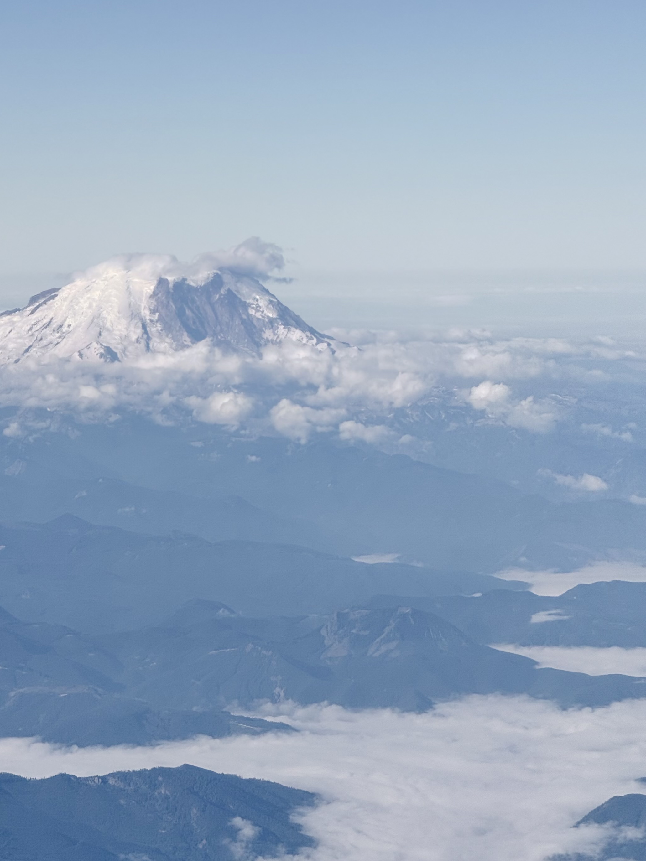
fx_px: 4379
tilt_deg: -6.1
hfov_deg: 8.4
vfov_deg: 11.2
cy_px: 605
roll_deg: +0.9
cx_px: 265
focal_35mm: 176
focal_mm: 15.66
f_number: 2.8
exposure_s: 1/1481
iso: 50
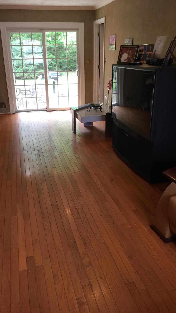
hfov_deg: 36.7
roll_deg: +1.7
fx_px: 265
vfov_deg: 61.0
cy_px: 156
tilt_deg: -20.5
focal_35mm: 32
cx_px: 80
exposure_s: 1/30
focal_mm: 4.15
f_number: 2.2
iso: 50
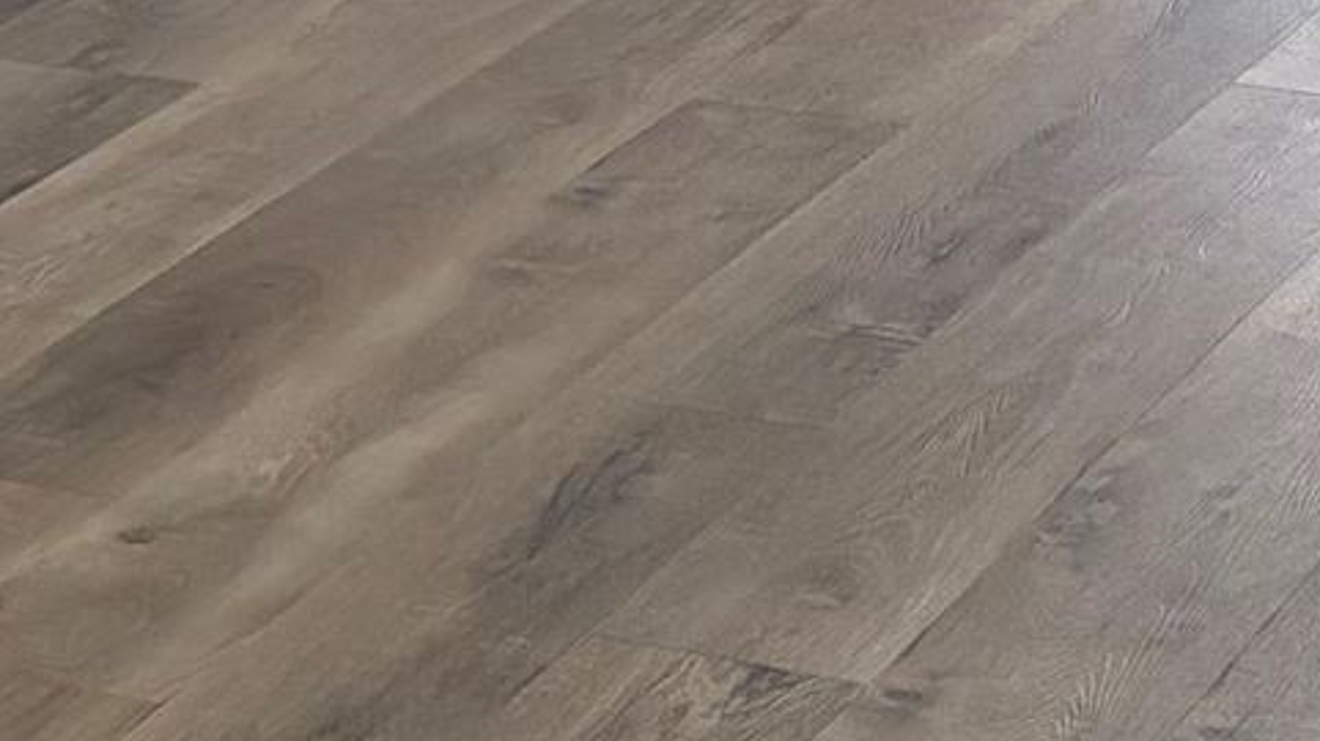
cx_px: 88
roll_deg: +1.9
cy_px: -708
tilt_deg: -9.5
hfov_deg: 11.8
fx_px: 6332
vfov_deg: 6.5
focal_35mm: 181
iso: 125
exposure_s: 1/193
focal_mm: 5.96
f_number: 1.6
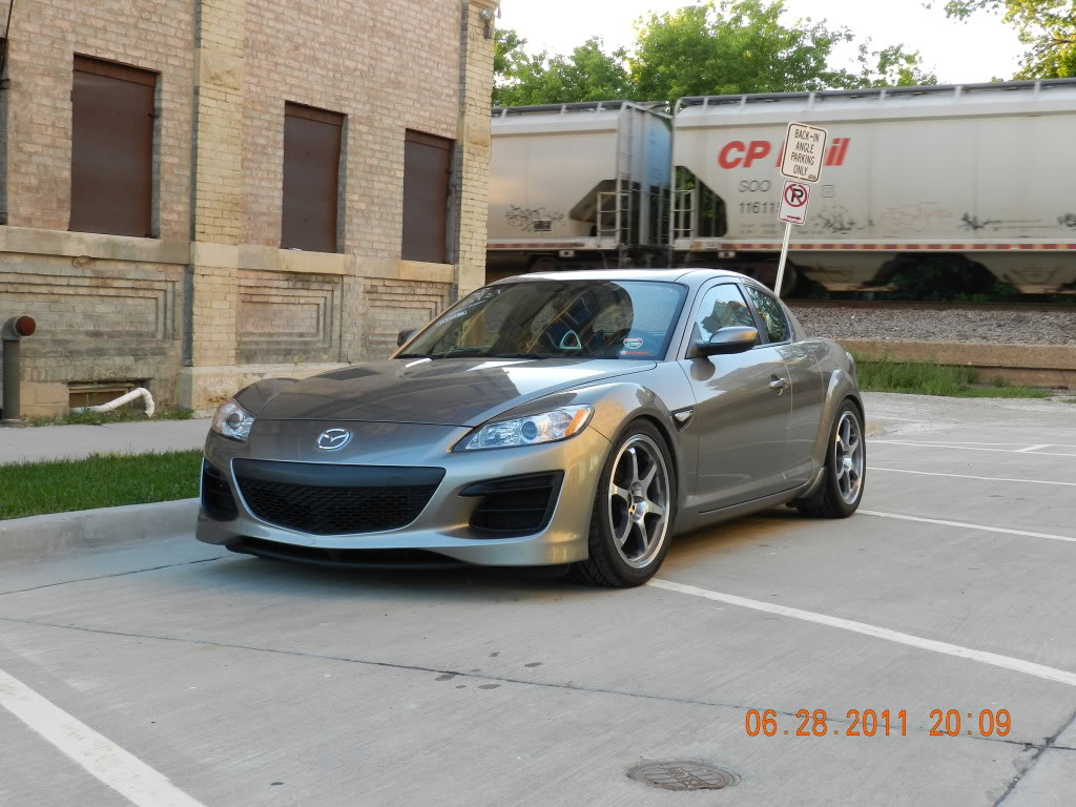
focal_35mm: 46
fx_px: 1430
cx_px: 538
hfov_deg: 41.2
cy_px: 404
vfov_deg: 31.5
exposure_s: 1/50
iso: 160
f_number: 4.2
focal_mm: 8.1
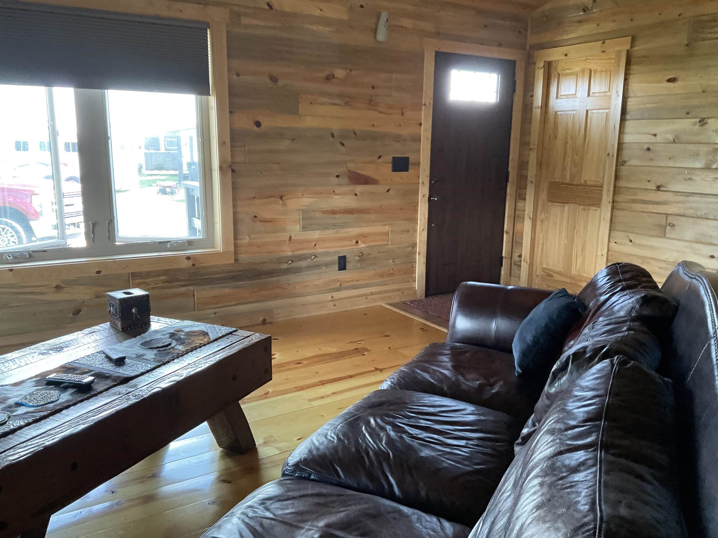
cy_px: 269
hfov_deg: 61.7
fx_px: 602
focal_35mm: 29
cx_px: 359
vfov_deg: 48.2
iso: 250
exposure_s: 1/60
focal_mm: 3
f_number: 1.8
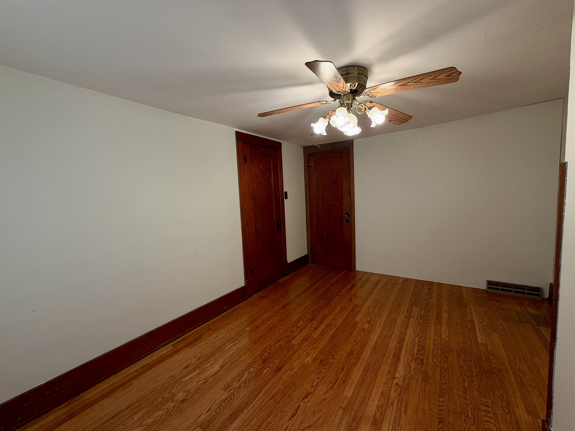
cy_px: 216
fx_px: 233
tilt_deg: -5.1
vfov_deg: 85.7
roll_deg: +3.5
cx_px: 288
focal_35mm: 14
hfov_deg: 102.1
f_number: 2.2
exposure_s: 1/120
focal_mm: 2.22
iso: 200
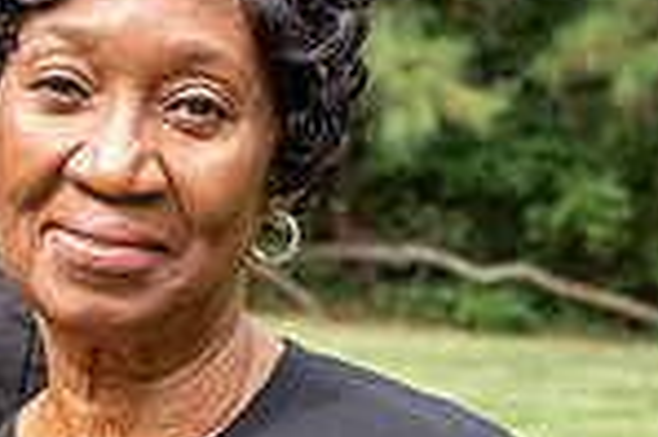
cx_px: -393
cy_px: 358
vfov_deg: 5.0
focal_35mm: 273
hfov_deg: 7.4
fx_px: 4984
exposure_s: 1/125
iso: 400
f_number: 8
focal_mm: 70
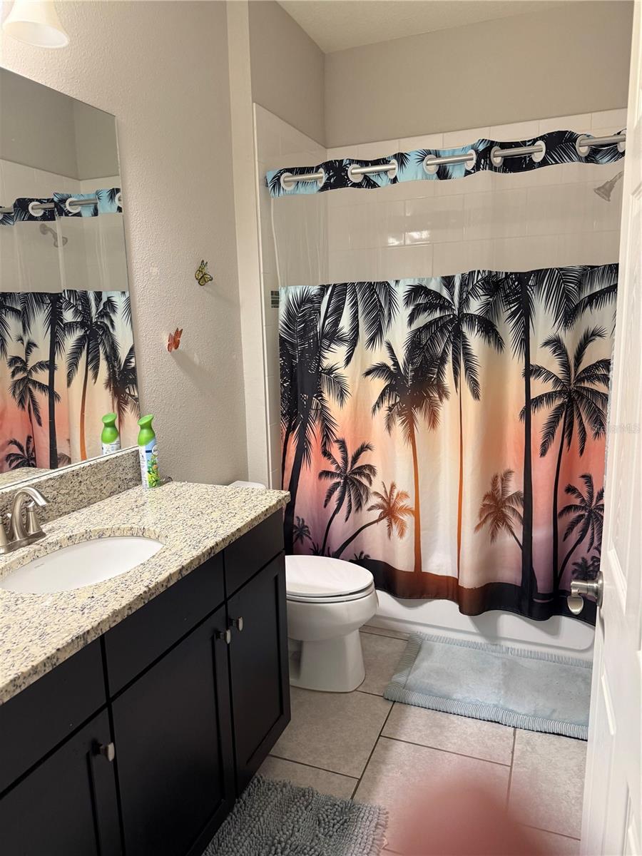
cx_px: 321
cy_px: 428
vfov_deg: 71.6
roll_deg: +1.4
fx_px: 593
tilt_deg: -10.1
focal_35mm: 24
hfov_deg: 56.8
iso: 250
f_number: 1.78
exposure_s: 1/60
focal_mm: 6.76
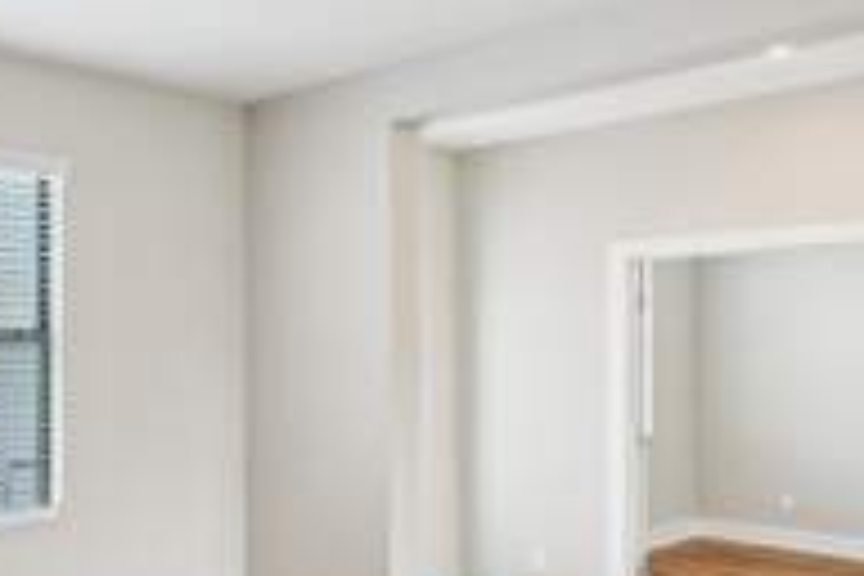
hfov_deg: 44.4
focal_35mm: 41
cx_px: 148
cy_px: 351
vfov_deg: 32.3
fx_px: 990
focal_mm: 16.5
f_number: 8
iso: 400
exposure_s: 1/20
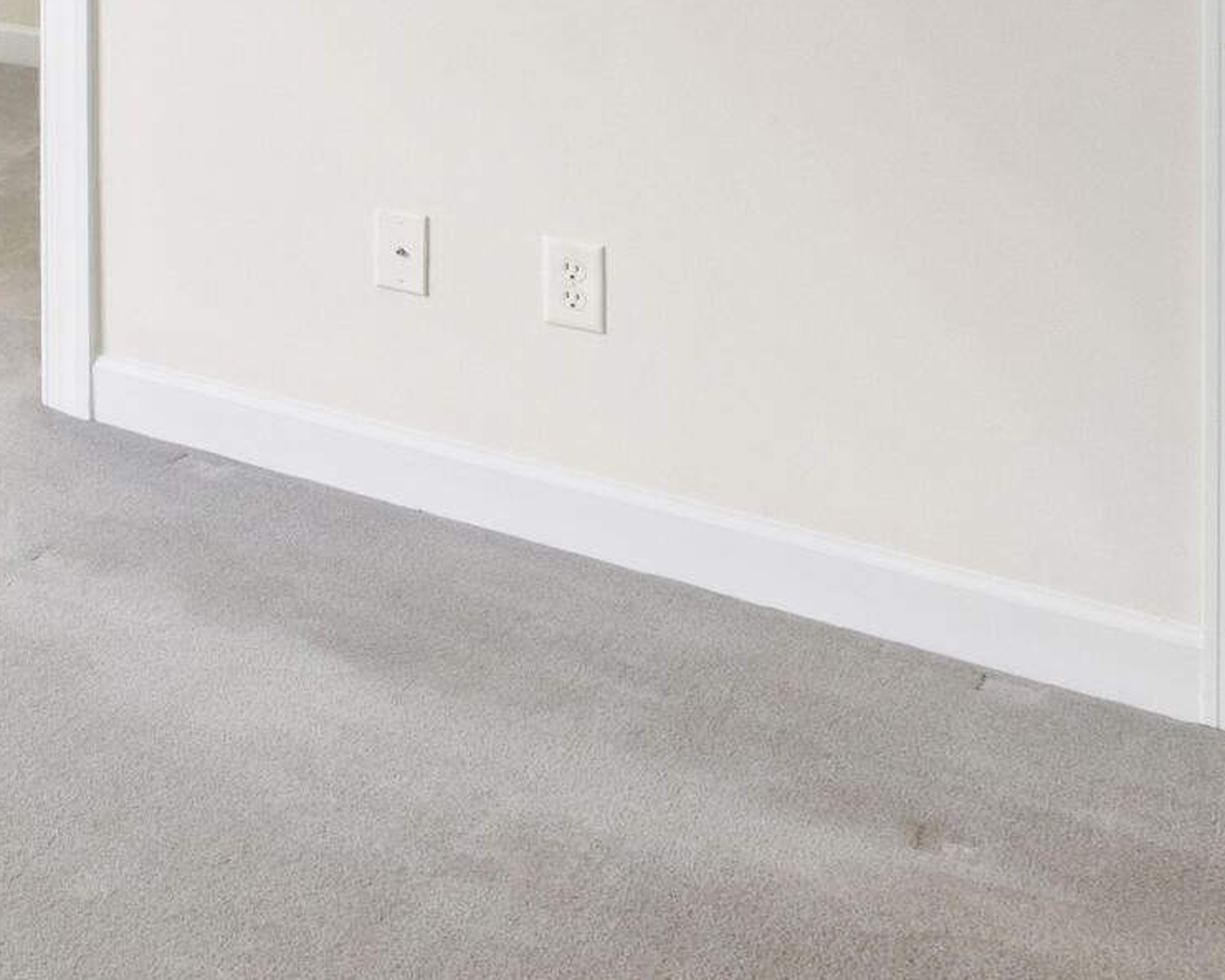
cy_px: -393
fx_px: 2067
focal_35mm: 57
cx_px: -529
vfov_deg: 22.8
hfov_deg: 26.0
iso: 100
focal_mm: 10
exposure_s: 1/1.25
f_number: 8
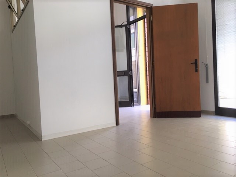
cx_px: 118
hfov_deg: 61.7
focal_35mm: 29
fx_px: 198
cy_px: 88
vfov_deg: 48.2
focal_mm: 4.15
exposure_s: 1/33
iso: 25
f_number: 2.2
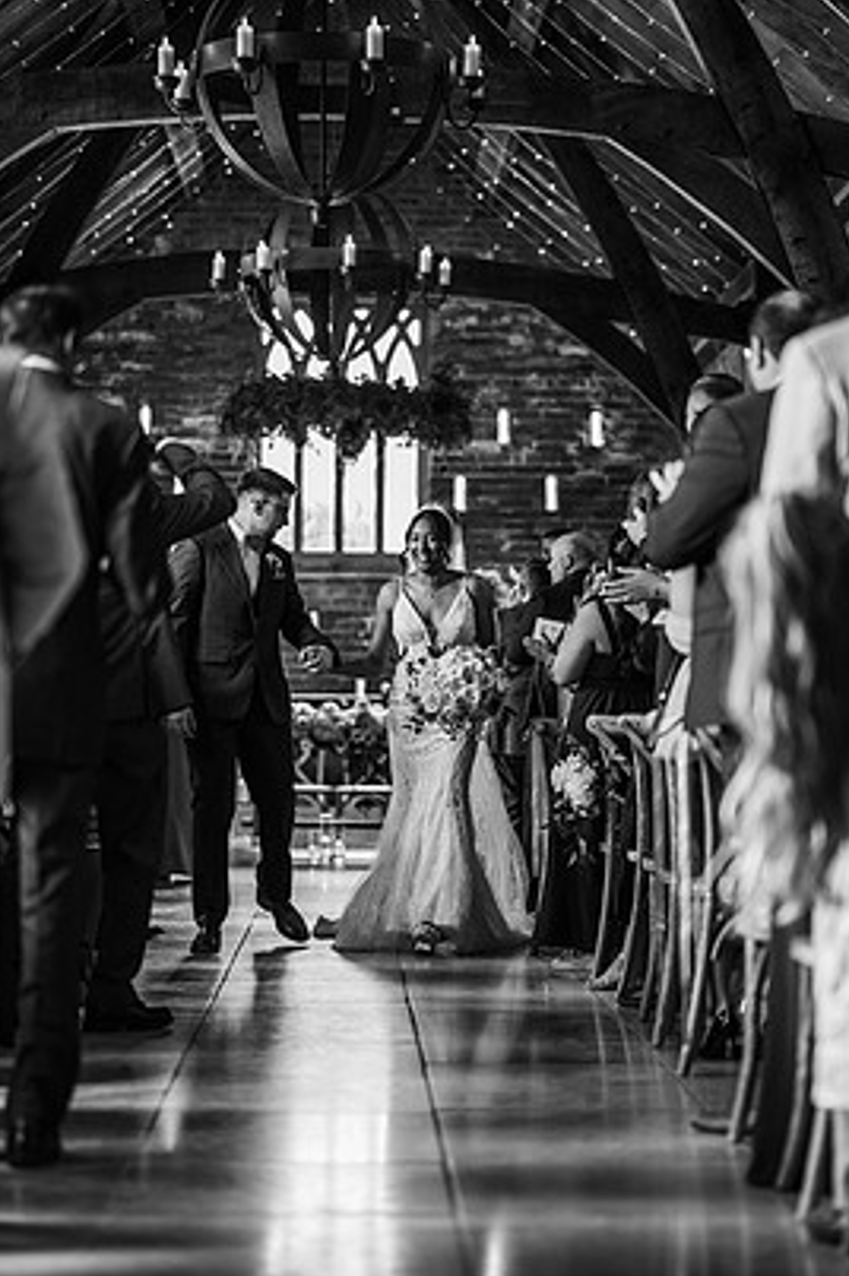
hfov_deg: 14.4
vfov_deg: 21.5
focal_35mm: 95
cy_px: 605
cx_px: 448
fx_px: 3366
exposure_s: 1/200
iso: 900
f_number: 2
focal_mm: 85
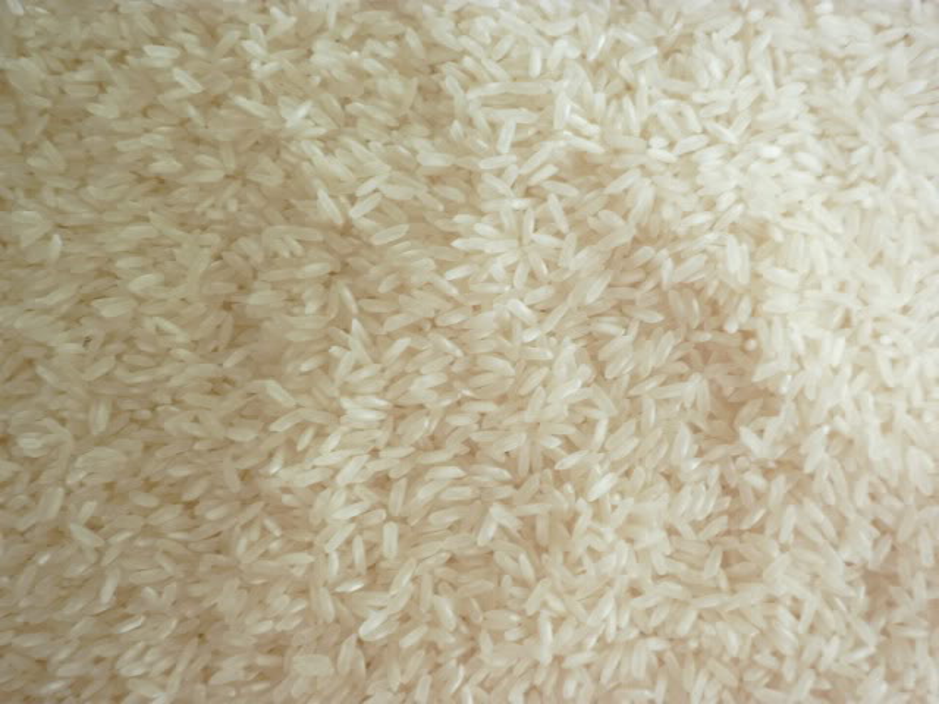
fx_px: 2034
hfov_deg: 26.0
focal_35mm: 75
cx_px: 470
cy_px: 352
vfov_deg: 19.6
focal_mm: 13.2
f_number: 4.9
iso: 80
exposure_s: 1/13
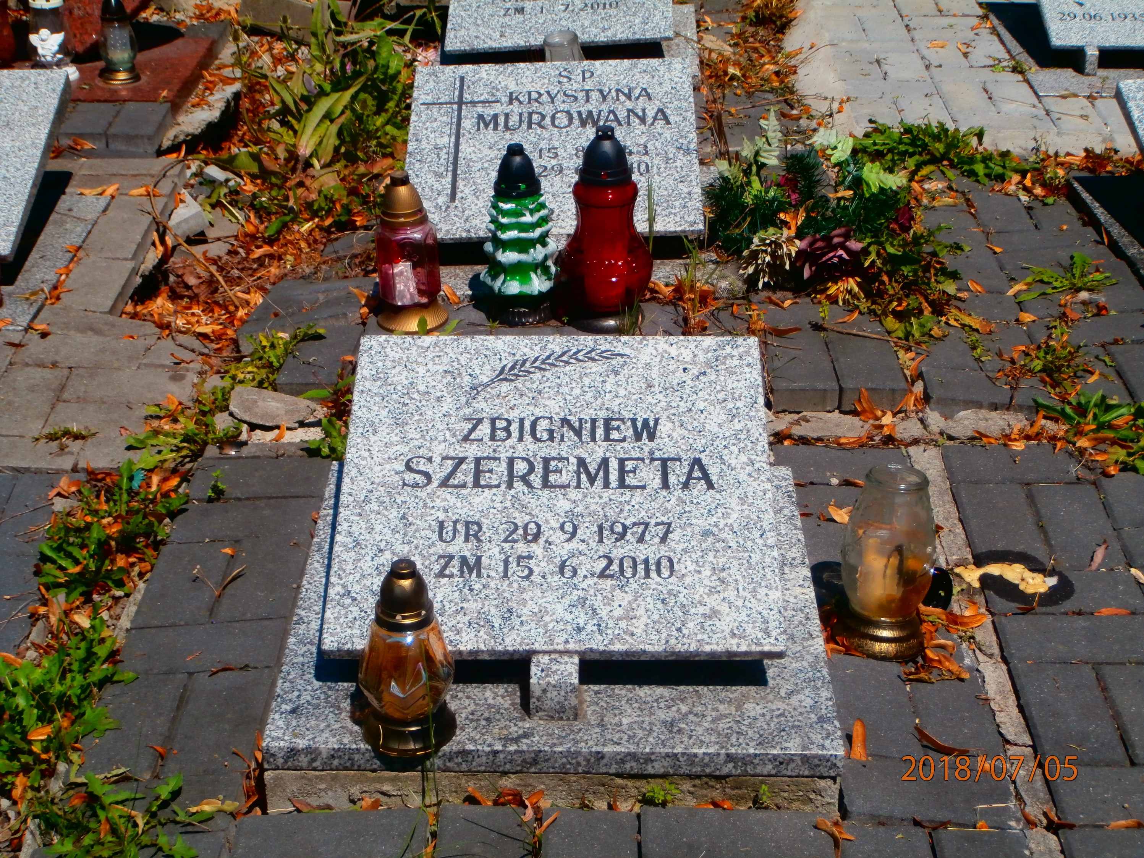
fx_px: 1884
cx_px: 572
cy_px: 429
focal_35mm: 57
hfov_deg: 33.8
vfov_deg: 25.7
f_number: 4.5
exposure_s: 1/1250
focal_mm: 10.11
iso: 100
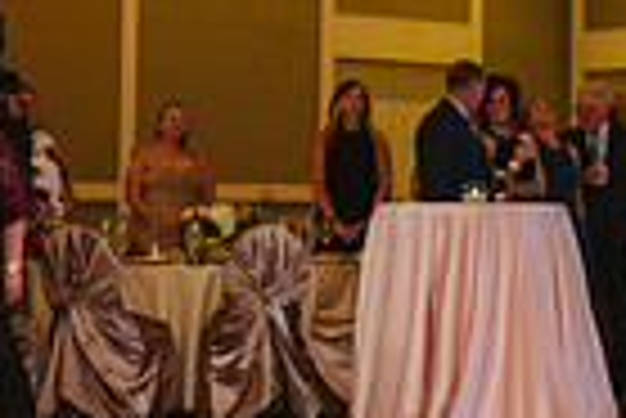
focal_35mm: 128
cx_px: 806
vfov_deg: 10.7
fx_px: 2228
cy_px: 101
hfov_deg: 15.3
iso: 1000
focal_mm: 30
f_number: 2.8
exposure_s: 1/160
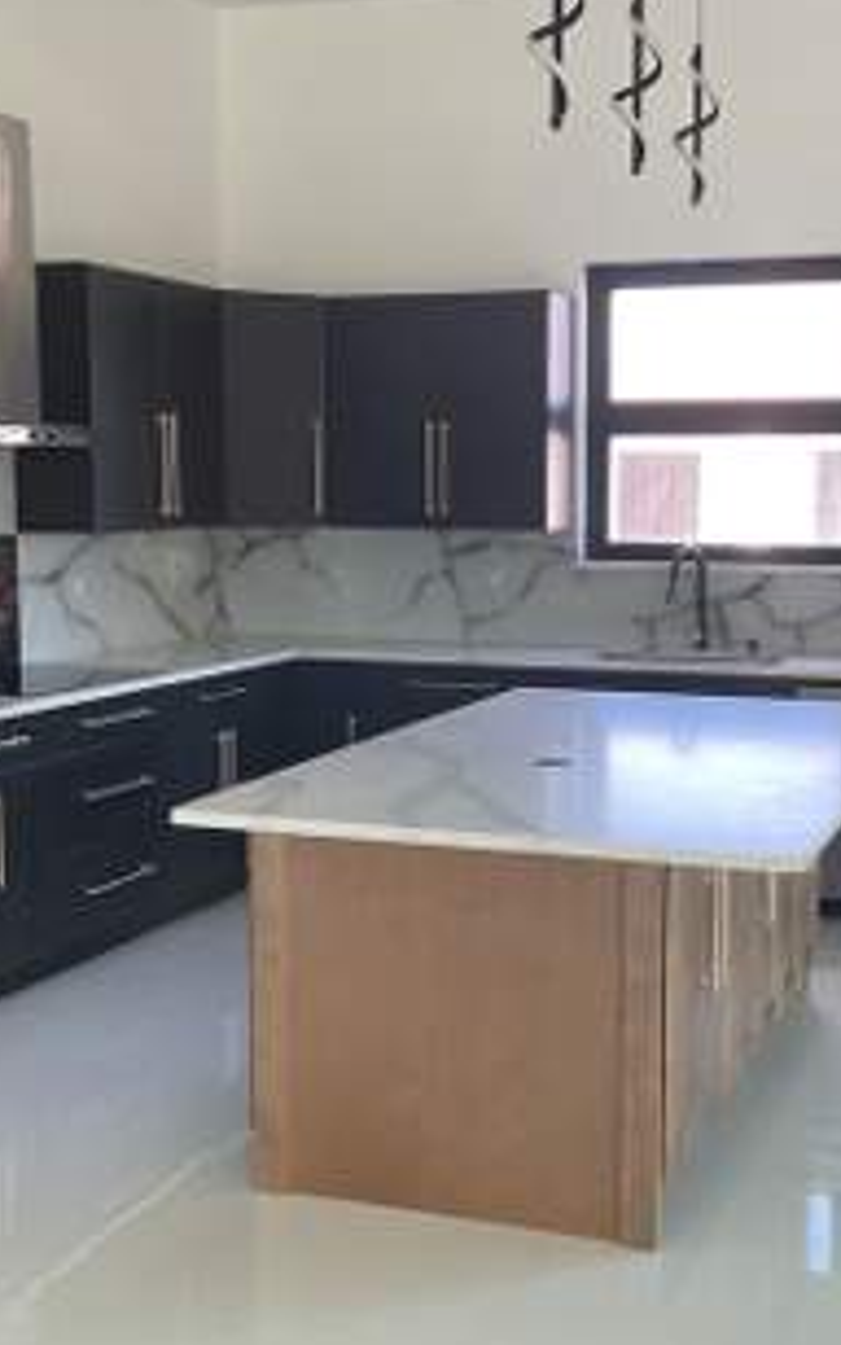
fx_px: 1759
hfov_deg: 26.8
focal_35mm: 48
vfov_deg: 41.8
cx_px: 526
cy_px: 692
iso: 64
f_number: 1.8
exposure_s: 1/120
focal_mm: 3
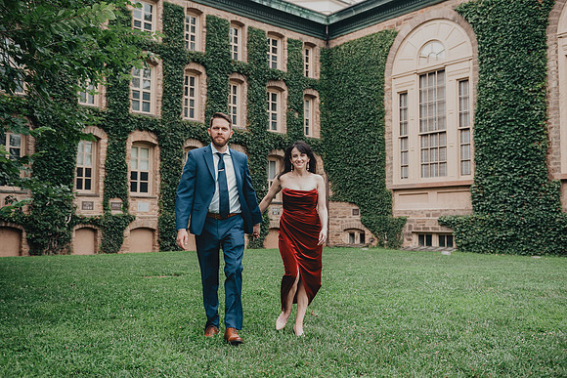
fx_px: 564
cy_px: 187
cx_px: 281
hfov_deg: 53.3
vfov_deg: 37.1
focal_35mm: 36
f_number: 3.2
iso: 400
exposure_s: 1/250
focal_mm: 32
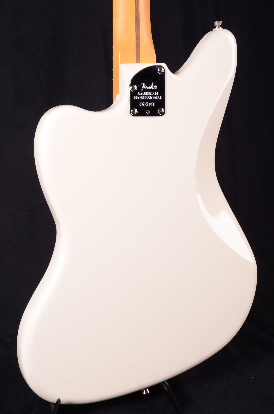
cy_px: 207
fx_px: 688
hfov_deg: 22.5
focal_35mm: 60
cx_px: 137
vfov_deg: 33.5
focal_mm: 40
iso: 200
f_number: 13
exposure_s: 1/200
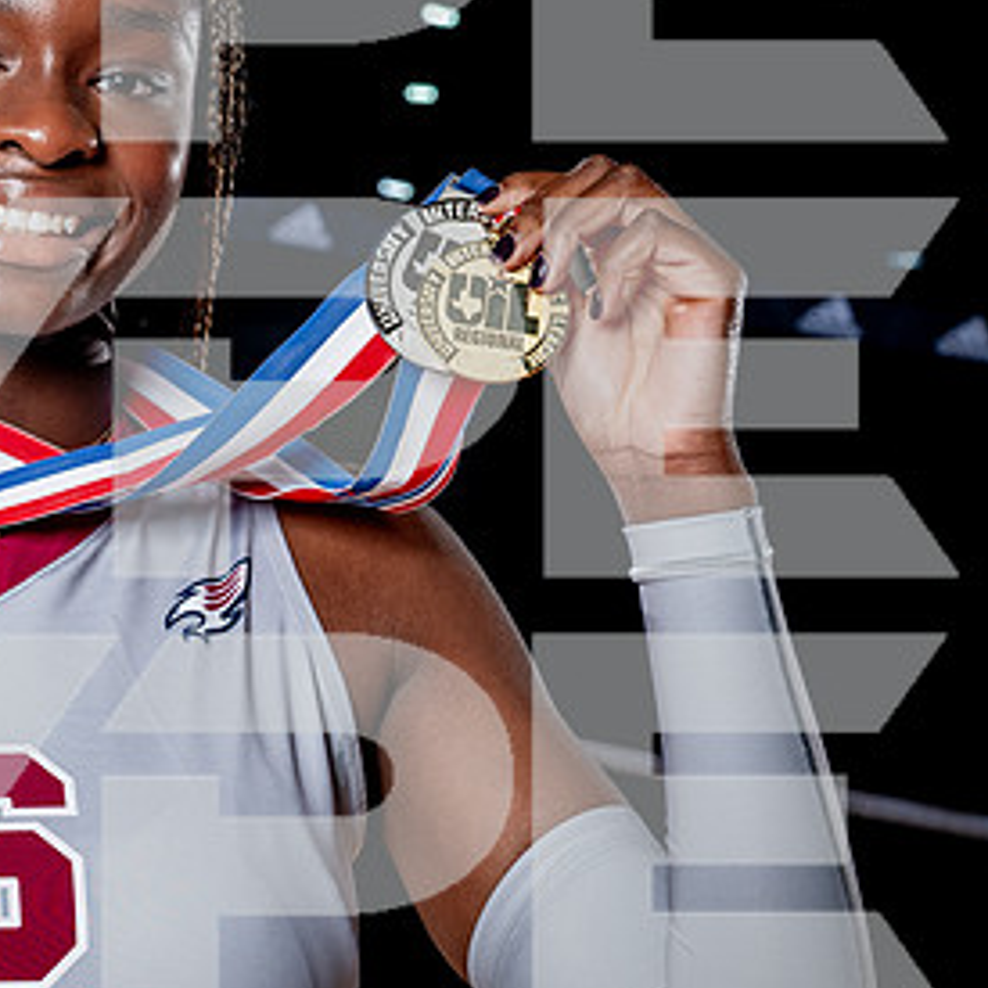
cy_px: 390
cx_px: 43
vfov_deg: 15.8
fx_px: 3552
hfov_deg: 15.6
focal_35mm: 110
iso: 250
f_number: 8
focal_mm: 59
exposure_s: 1/250
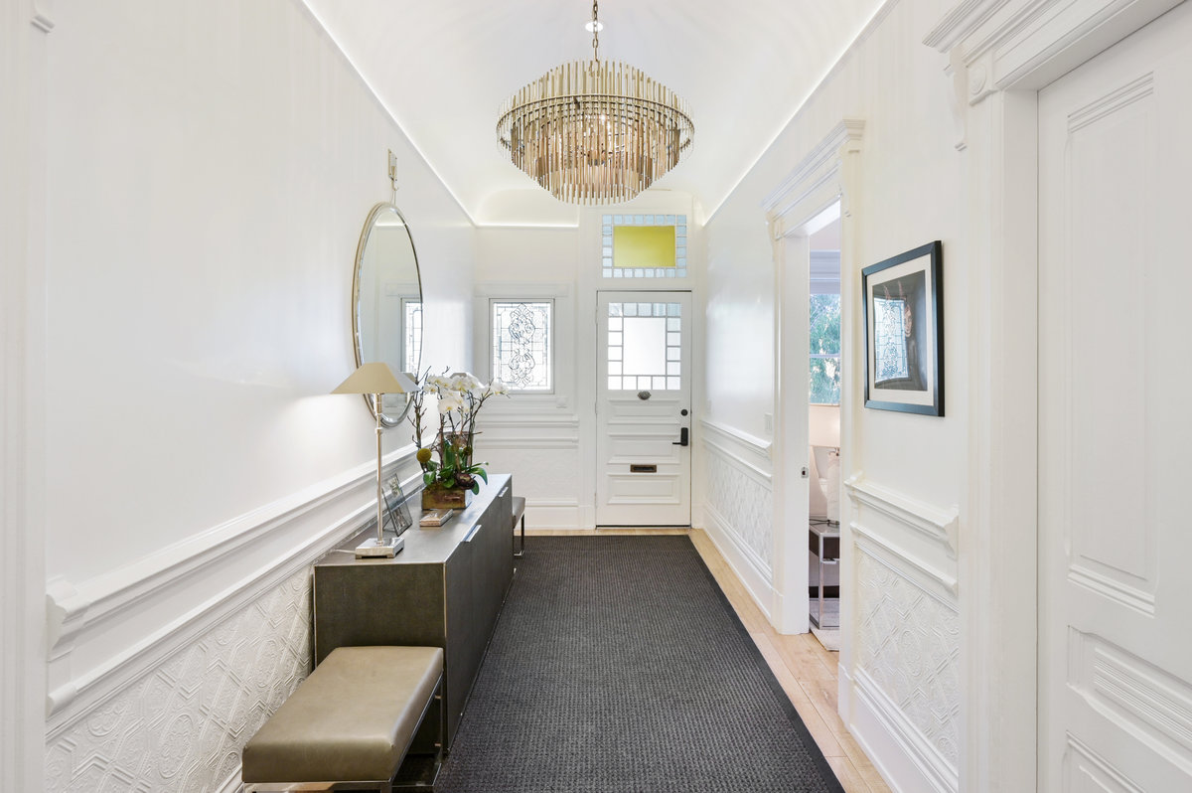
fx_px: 629
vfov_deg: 64.5
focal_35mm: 19
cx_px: 596
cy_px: 396
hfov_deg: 87.0
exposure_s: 1/25
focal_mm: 19
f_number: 8
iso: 400
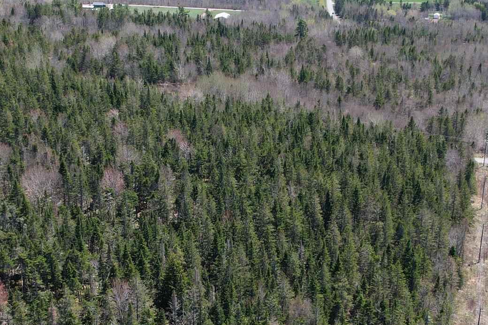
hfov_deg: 31.0
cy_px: 263
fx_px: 881
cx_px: 240
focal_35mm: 65
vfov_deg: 20.7
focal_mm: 8.38
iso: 100
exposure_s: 1/1000
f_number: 2.8
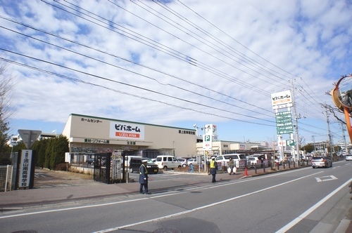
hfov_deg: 73.8
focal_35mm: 24
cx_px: 176
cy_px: 116
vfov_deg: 53.0
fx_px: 234
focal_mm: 16
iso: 200
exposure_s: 1/320
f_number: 11
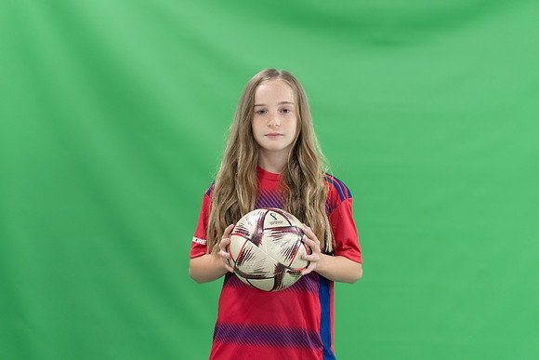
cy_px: 180
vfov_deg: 9.3
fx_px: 2201
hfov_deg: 14.0
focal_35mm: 147
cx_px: 270
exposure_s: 1/250
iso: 1000
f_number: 2.8
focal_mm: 147
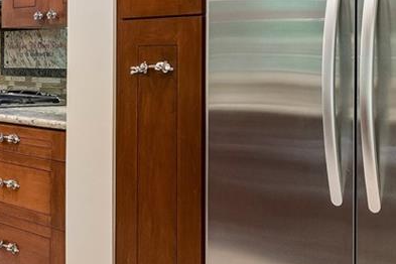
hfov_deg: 28.2
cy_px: 52
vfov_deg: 22.0
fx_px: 671
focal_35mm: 61
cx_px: -93
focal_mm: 10
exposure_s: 1/3.33
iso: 200
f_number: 8
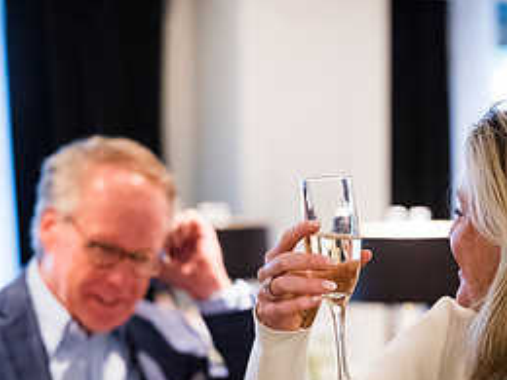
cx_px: 419
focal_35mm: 118
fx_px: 1728
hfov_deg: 16.5
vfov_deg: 12.4
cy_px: 375
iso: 4000
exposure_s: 1/200
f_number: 2.2
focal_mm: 55
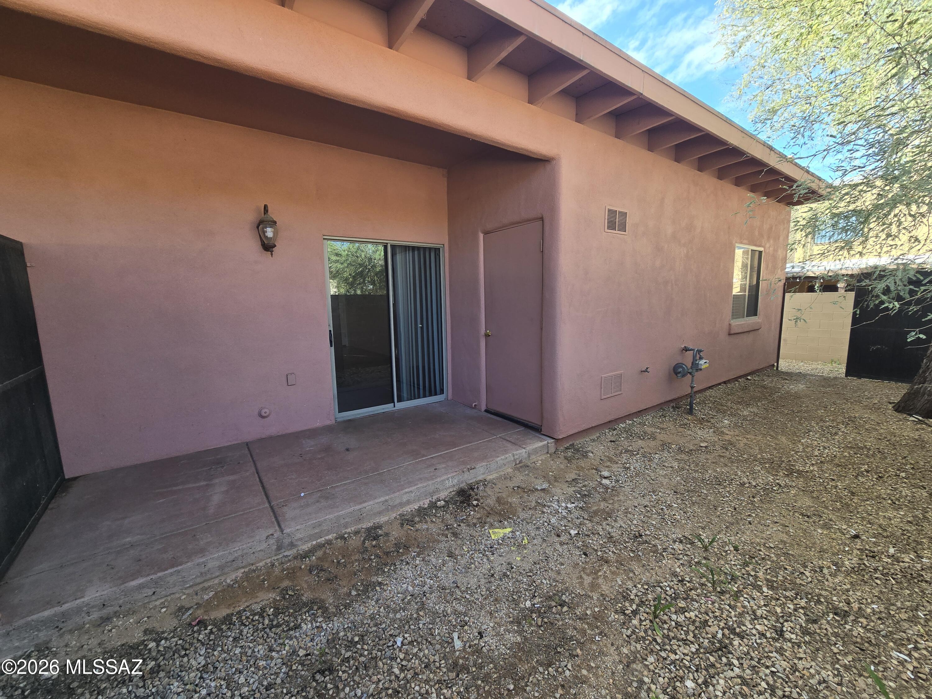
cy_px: 350
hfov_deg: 106.2
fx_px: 350
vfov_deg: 89.9
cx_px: 466
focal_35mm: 13
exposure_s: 1/198
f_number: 2.2
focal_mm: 2.2
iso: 50
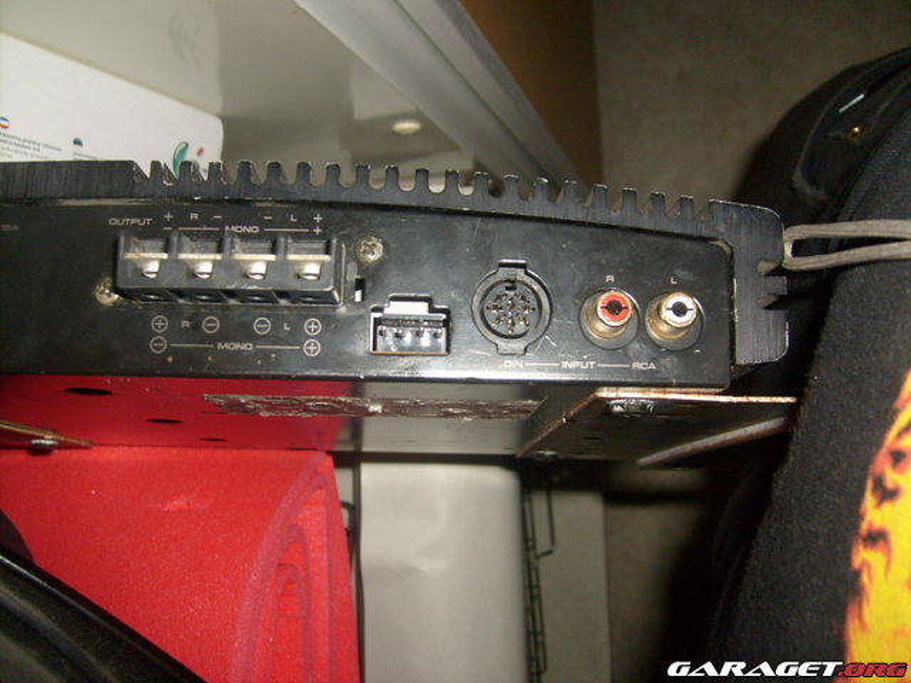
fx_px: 921
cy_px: 342
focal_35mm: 35
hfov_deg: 52.6
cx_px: 456
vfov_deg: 40.7
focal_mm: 5.8
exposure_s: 1/45
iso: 100
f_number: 2.8
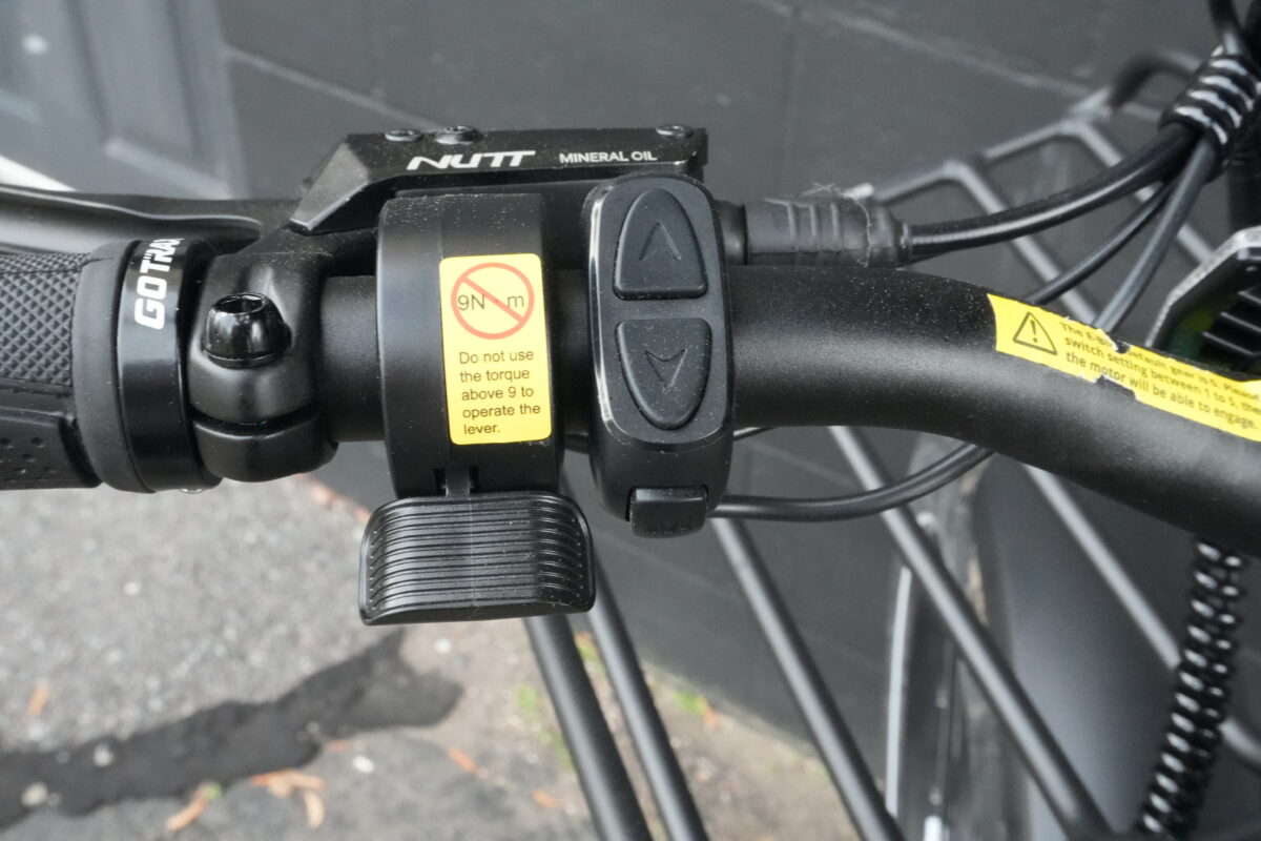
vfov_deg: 34.2
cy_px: 420
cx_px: 630
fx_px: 1366
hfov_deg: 49.6
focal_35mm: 39
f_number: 16
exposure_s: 1/30
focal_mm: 26
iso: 6400
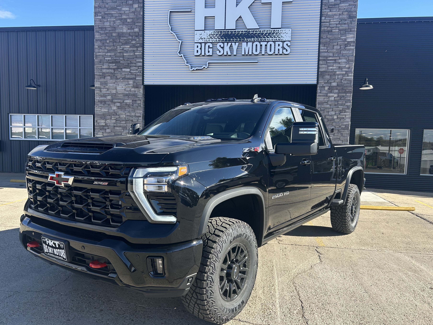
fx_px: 363
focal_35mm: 29
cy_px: 178
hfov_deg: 61.7
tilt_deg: -6.0
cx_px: 215
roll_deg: -1.7
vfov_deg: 48.2
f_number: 1.5
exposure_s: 1/1645
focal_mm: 5.7
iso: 50
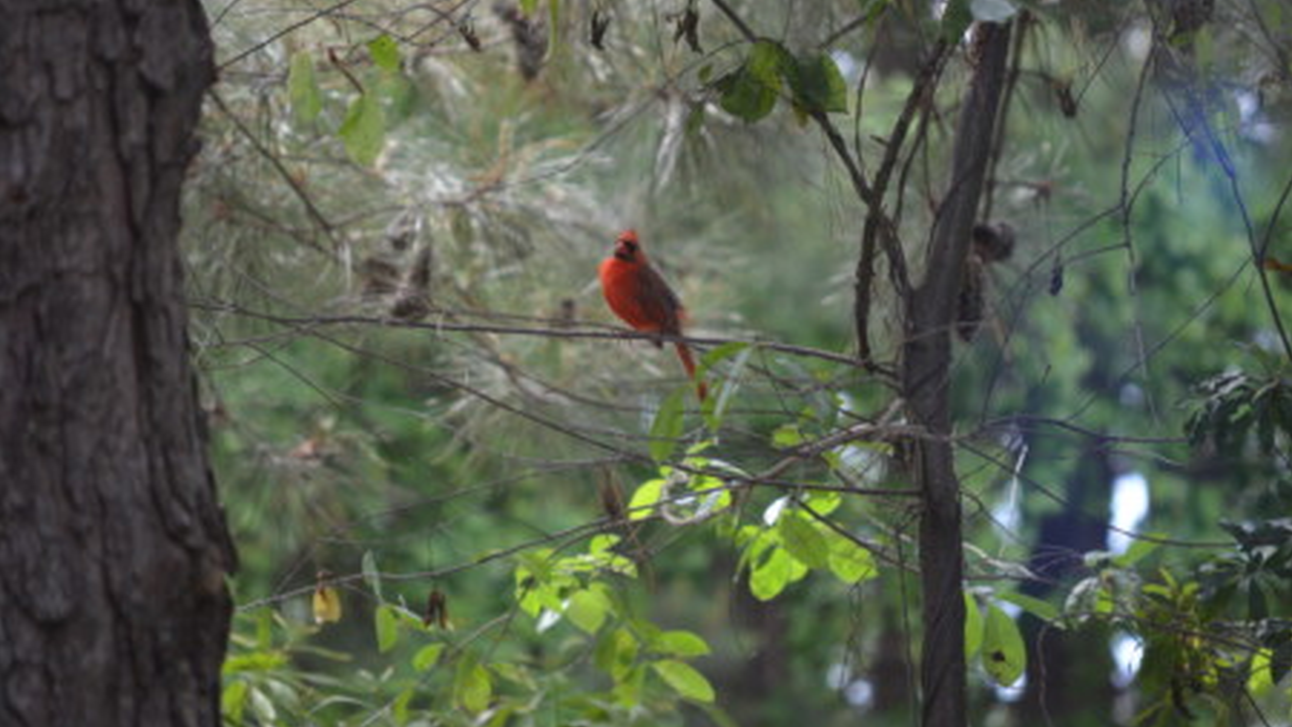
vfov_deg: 3.8
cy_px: 313
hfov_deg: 6.8
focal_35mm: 316
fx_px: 10824
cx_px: 645
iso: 560
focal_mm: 200
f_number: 5.6
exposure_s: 1/250
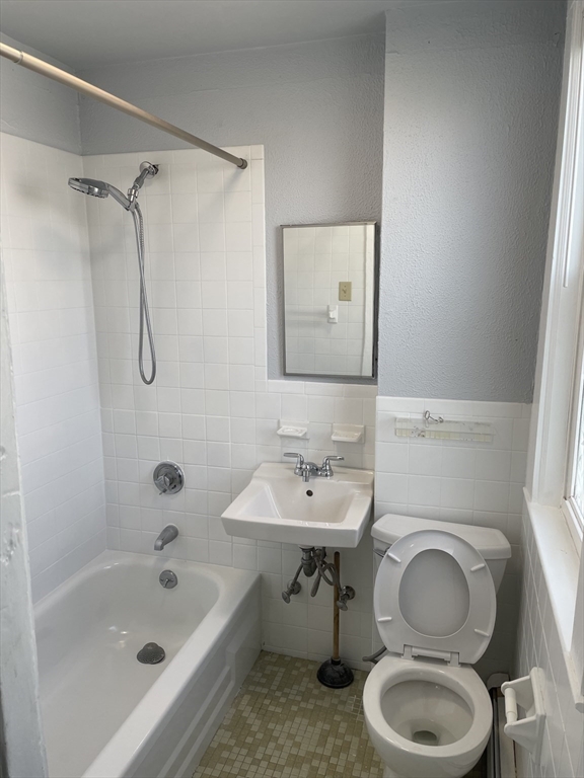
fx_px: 585
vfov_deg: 67.3
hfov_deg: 53.1
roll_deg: +1.0
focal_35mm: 26
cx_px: 292
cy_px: 389
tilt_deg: -12.1
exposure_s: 1/127
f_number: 1.6
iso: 32
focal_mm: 4.2
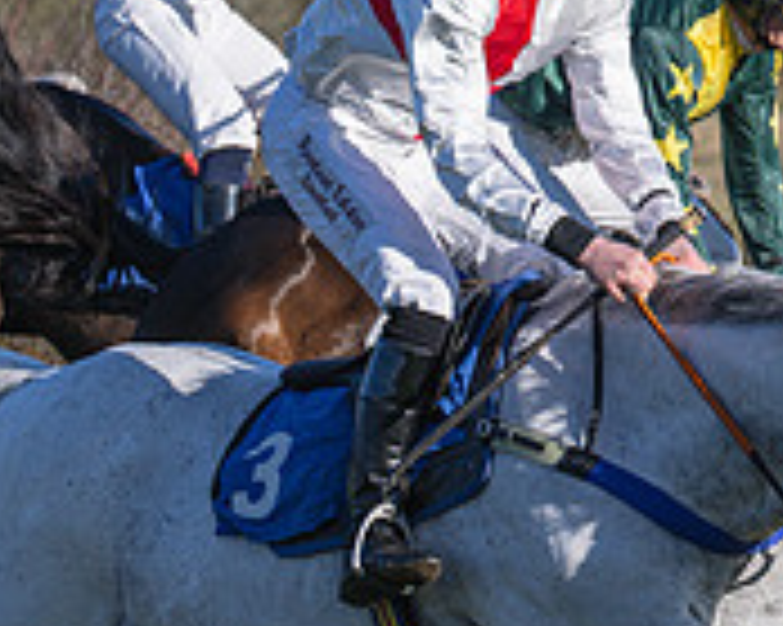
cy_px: 497
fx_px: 7319
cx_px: 825
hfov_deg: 6.1
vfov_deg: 4.9
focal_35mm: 316
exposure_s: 1/2500
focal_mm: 77
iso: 200
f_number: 4
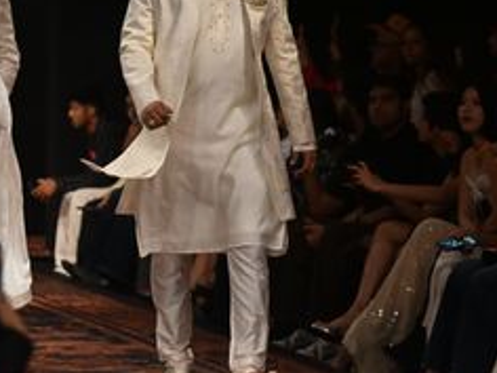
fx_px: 4322
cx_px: 213
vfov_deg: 4.9
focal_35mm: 301
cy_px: 102
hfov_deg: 6.6
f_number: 5.3
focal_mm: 185
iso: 5000
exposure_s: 1/800
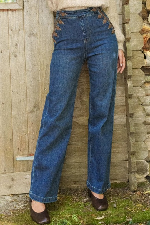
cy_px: 112
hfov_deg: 31.9
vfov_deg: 46.4
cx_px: 75
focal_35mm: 42
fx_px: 262
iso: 4000
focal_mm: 42
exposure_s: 1/1250
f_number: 4
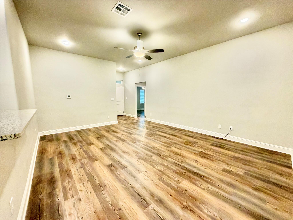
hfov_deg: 102.1
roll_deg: +0.2
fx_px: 119
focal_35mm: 14
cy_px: 110
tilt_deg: -6.6
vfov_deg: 85.7
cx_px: 146
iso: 400
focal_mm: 2.22
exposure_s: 1/60
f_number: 2.2
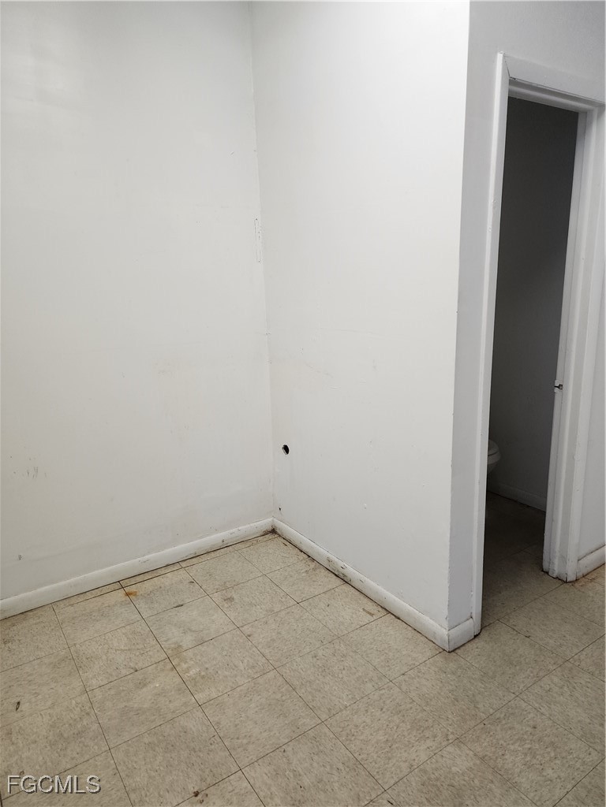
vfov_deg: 73.9
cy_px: 404
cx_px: 303
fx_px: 537
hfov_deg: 58.9
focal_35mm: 23
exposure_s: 1/120
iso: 125
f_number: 1.8
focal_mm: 6.4
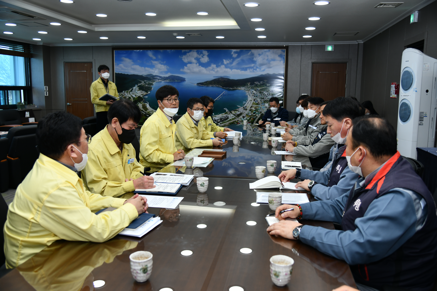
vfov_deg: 43.6
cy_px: 146
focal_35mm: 30
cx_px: 218
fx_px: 364
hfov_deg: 61.9
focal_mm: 30
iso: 400
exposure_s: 1/250
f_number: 4
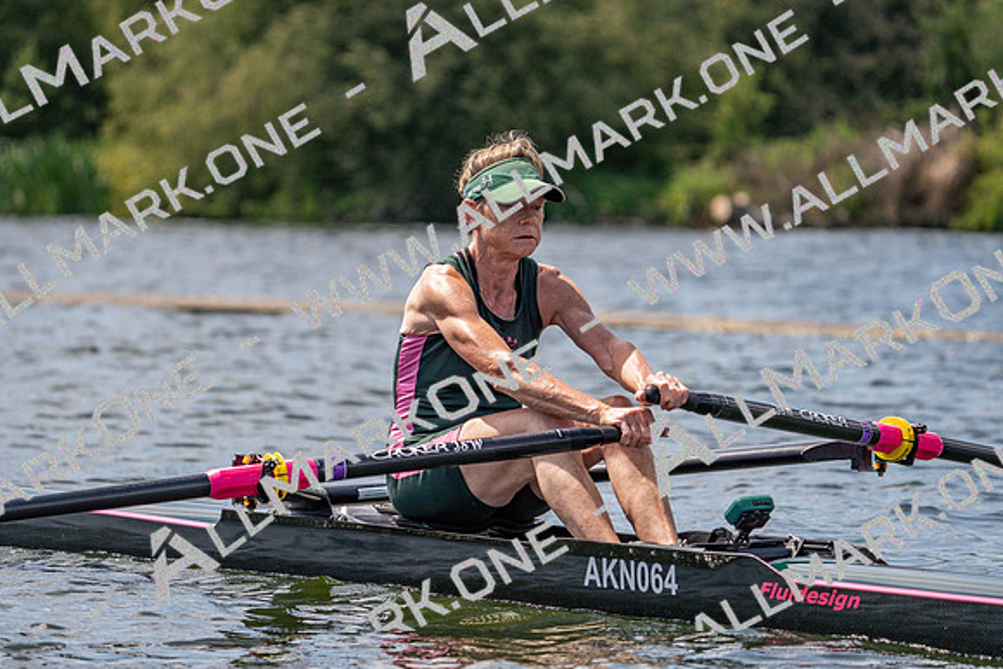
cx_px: 502
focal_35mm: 218
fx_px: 6075
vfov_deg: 6.3
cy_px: 334
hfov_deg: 9.4
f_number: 5.6
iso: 320
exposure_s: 1/2000
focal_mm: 218
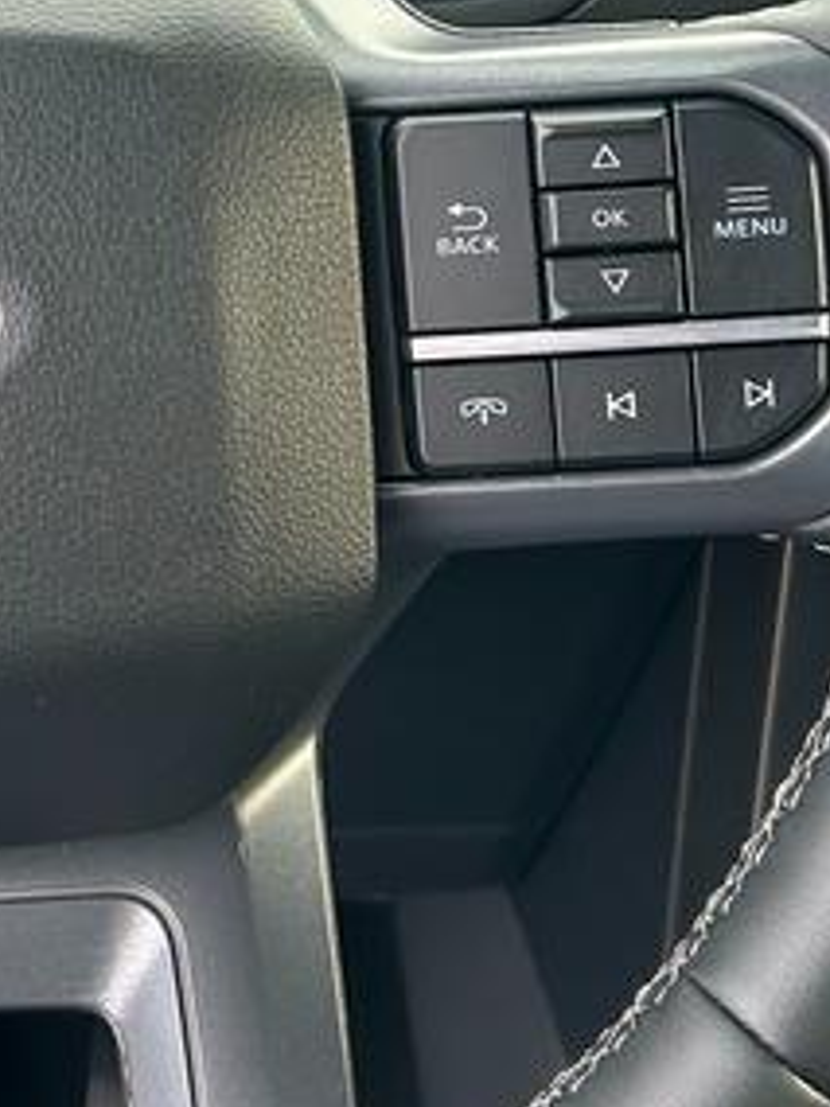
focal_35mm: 88
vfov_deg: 21.8
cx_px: -187
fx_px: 2813
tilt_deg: -28.1
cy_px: 156
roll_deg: +2.2
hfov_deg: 16.1
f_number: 1.5
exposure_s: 1/100
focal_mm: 5.7
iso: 40
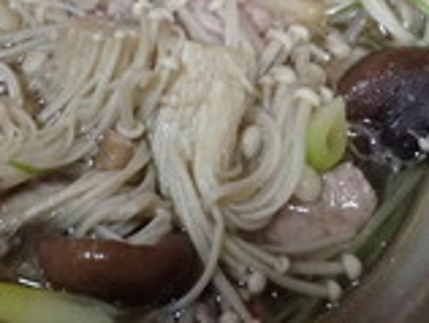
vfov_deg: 20.4
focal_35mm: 71
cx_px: -33
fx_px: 881
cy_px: 43
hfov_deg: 25.5
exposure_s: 1/80
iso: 800
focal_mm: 4.5
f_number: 2.8
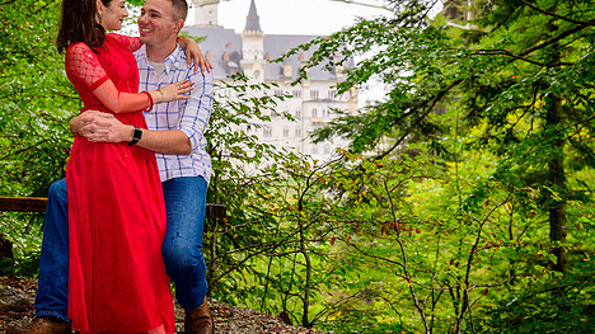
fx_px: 1372
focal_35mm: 87
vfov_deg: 13.9
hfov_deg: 24.5
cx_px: 264
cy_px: 136
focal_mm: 67
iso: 400
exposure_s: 1/160
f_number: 6.3
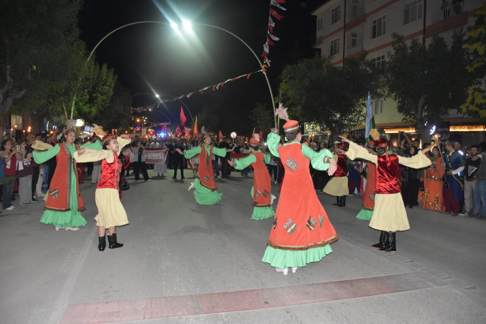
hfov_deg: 67.4
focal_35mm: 27
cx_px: 243
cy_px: 162
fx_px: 364
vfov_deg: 47.9
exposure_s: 1/60
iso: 3200
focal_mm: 18
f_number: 3.5
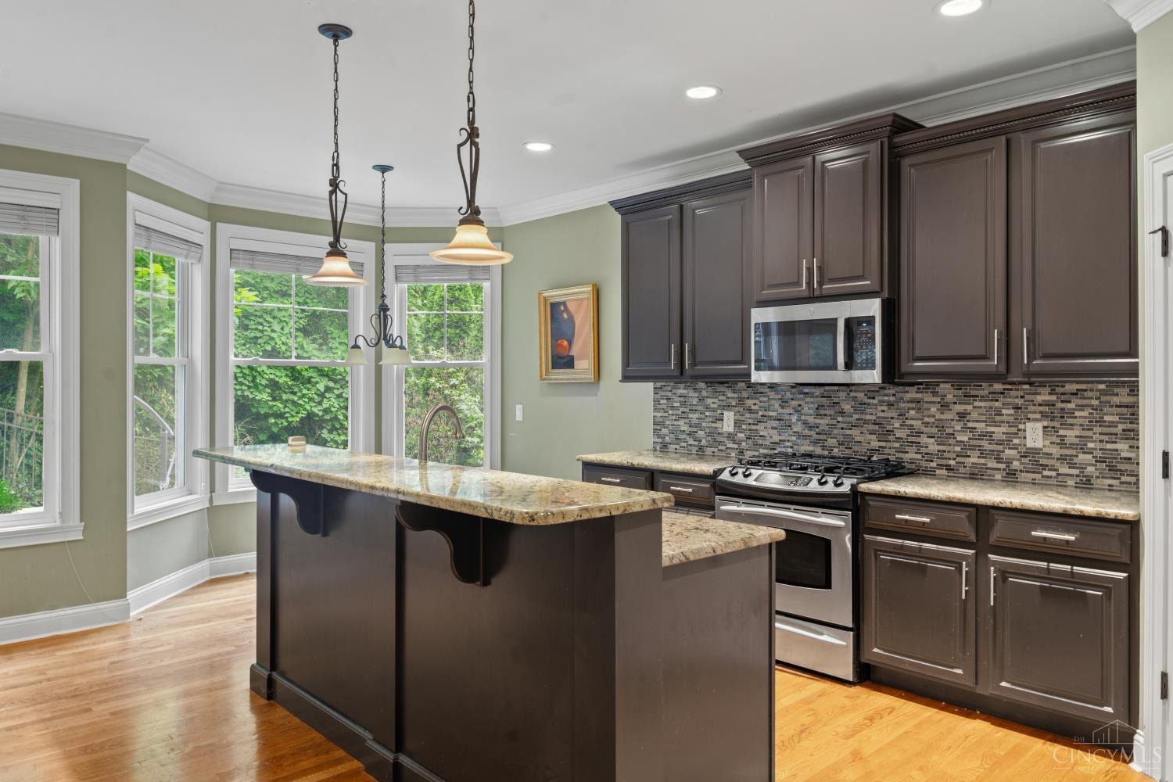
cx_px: 586
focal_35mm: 24
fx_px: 782
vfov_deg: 53.1
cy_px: 391
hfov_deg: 73.7
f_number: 9
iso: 100
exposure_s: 1
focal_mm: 24
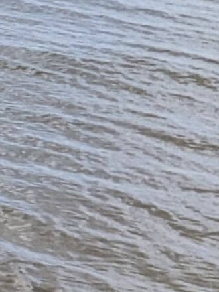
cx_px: -403
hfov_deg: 8.9
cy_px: 188
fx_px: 1189
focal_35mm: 141
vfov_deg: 14.0
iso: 47
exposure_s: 1/1595
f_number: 2
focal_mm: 2.57
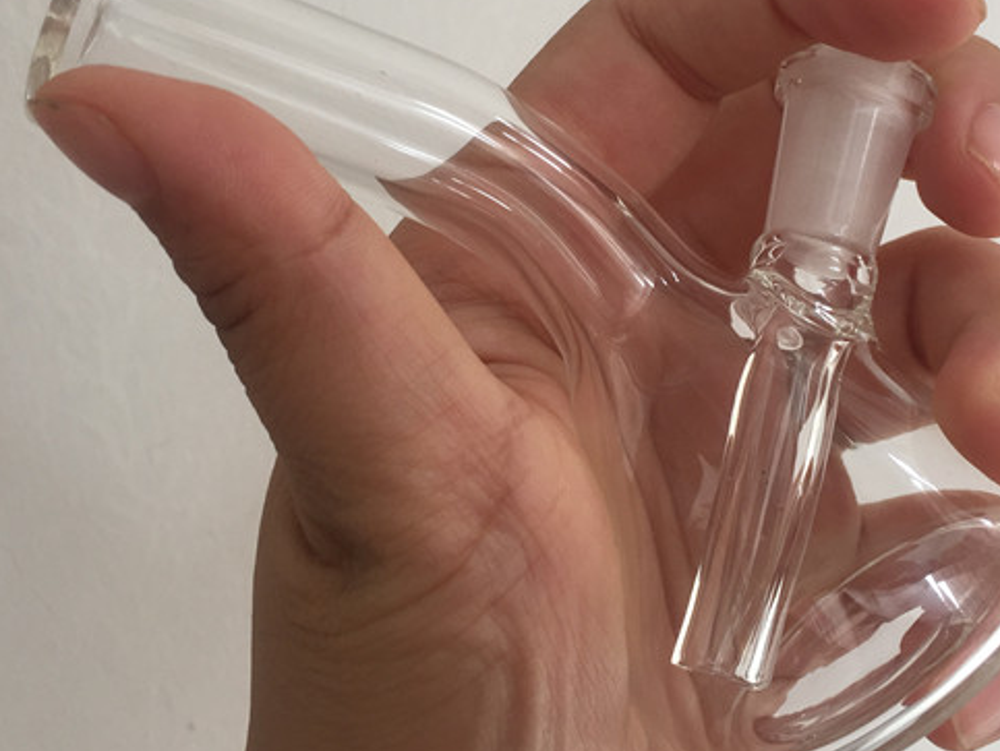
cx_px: 590
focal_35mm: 48
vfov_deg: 30.1
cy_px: 259
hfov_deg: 39.5
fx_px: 1388
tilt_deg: -32.0
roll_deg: +0.1
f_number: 2.2
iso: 40
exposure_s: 1/50
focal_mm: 4.15
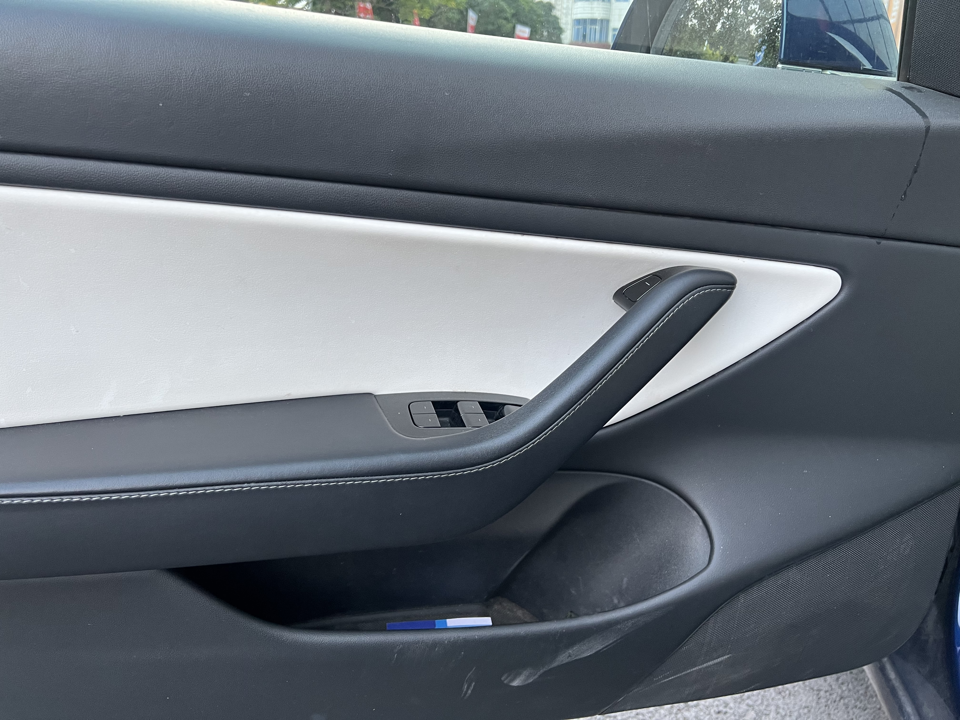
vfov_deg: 53.1
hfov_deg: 67.3
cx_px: 480
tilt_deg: -19.6
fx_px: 721
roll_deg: -2.2
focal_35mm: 26
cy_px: 360
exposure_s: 1/69
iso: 125
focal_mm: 5.7
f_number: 1.5
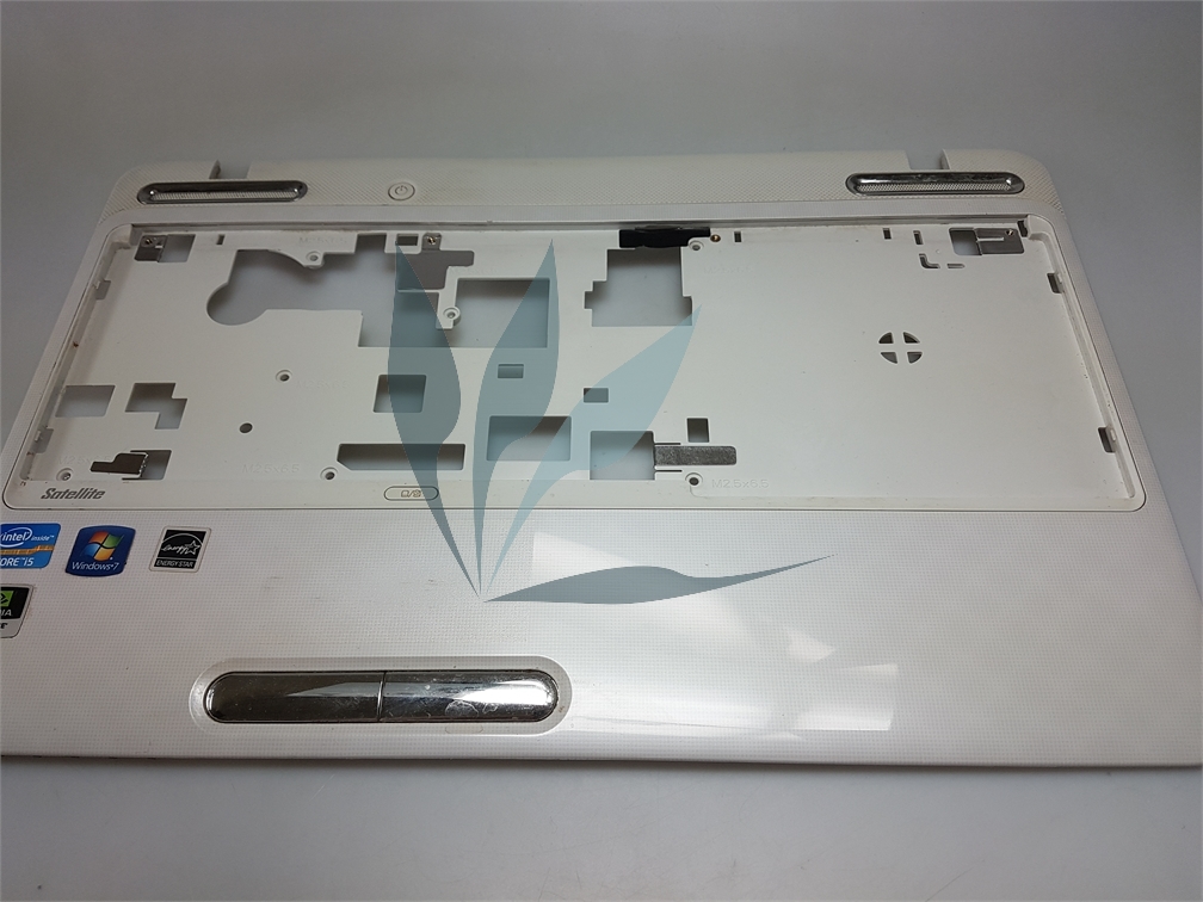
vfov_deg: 53.1
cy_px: 451
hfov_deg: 67.3
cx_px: 602
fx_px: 904
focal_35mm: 26
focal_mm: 4.2
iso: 40
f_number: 1.7
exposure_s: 1/156
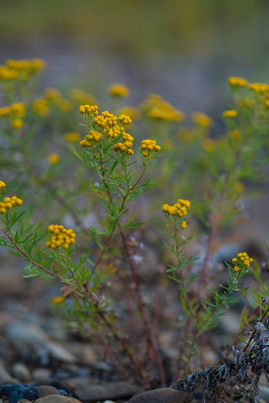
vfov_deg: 23.9
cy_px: 202
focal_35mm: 85
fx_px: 953
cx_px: 134
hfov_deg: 16.1
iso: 125
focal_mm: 85
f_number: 2.2
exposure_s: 1/250
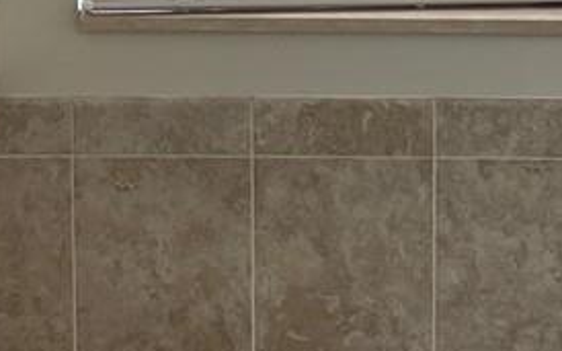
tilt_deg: -10.2
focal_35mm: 161
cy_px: -209
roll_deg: -0.5
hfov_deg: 12.9
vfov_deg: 7.9
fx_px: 2465
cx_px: 107
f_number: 1.5
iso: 40
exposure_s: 1/178
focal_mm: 5.7
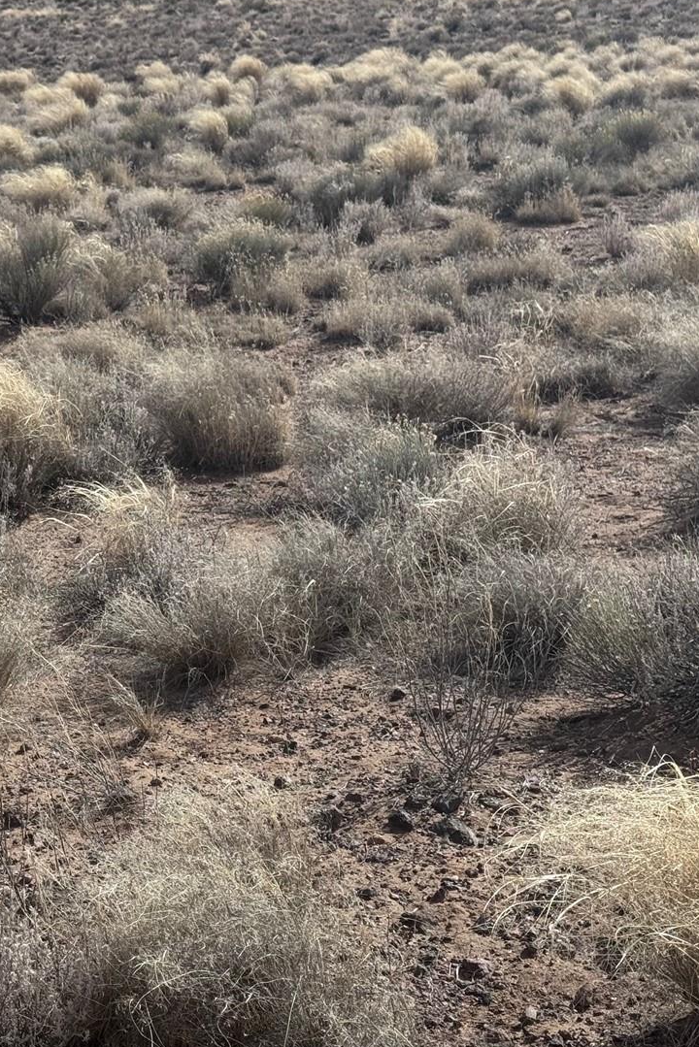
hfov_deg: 17.9
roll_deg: +2.6
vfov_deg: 27.3
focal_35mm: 74
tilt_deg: -13.8
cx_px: -19
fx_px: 2154
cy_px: 540
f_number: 1.78
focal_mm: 6.76
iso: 64
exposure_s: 1/6410
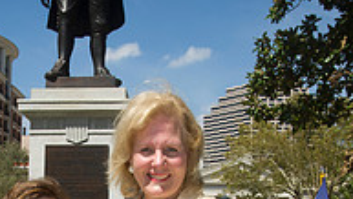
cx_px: 103
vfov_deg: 14.7
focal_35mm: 78
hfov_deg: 26.9
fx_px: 731
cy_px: 272
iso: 200
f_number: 9
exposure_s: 1/250
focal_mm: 32
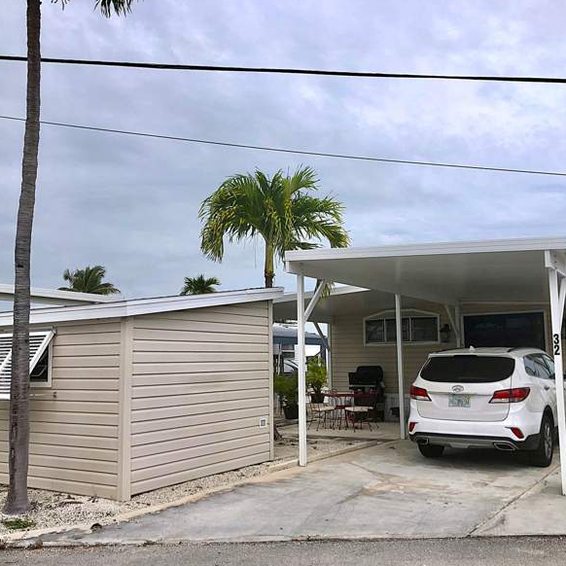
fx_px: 629
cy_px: 289
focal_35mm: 34
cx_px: 307
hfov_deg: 48.4
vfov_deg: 48.4
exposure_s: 1/3040
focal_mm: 3.99
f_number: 1.8
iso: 20
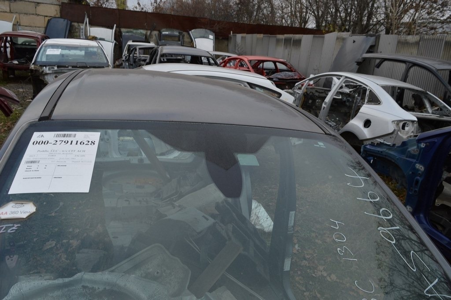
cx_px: 226
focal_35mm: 27
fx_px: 338
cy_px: 150
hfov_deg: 67.4
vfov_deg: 47.9
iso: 100
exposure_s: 1/200
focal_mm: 18
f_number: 7.1
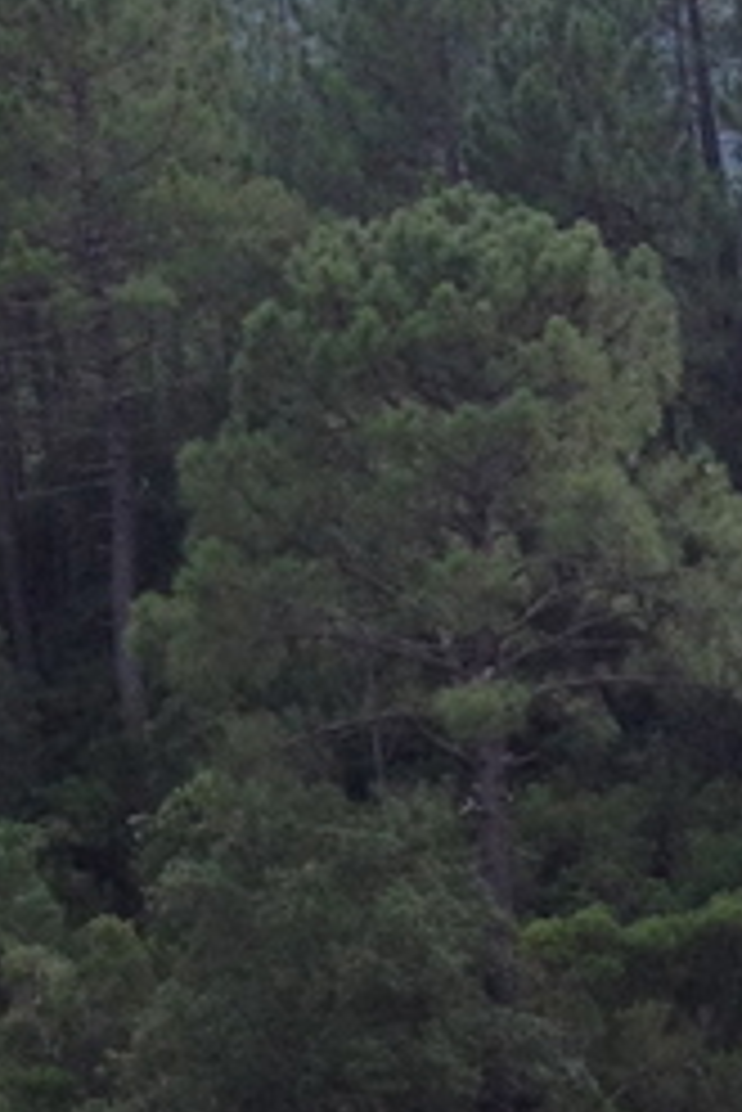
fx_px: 5464
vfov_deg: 10.9
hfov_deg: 7.2
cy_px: 2012
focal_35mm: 177
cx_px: 1979
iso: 64
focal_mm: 4.28
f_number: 2.4
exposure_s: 1/541
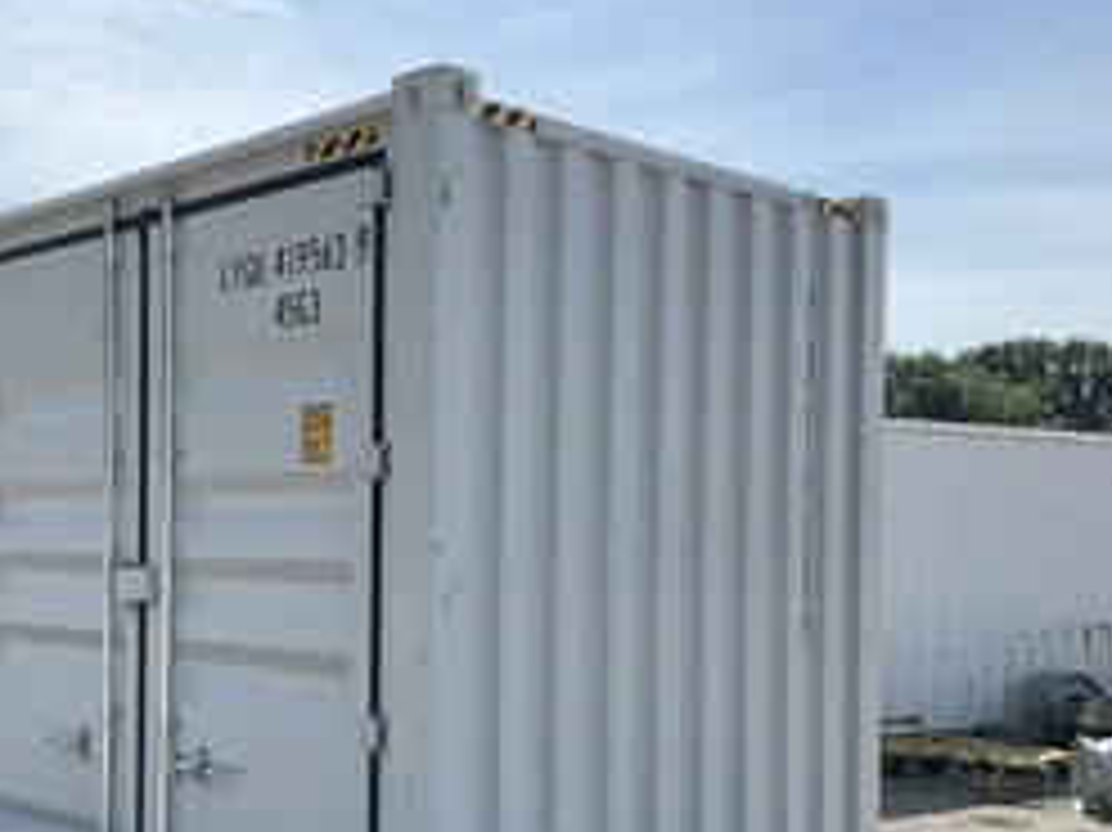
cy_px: 549
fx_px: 1509
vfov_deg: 30.6
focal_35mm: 47
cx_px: 284
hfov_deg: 39.4
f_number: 1.8
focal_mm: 3
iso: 25
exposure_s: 1/2538
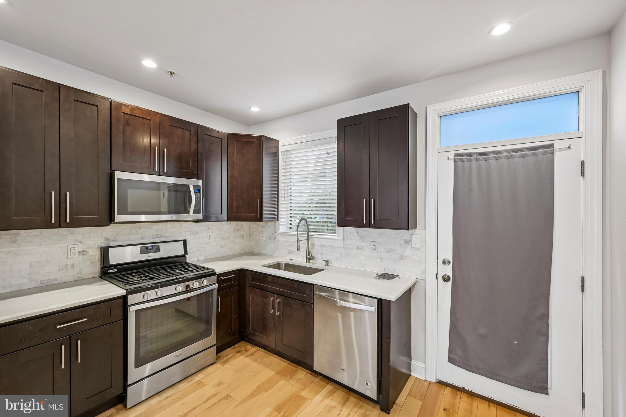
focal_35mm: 15
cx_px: 313
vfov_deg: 77.3
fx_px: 261
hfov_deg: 100.4
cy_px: 208
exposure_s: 1/3.33
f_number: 8
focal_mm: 15
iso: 400
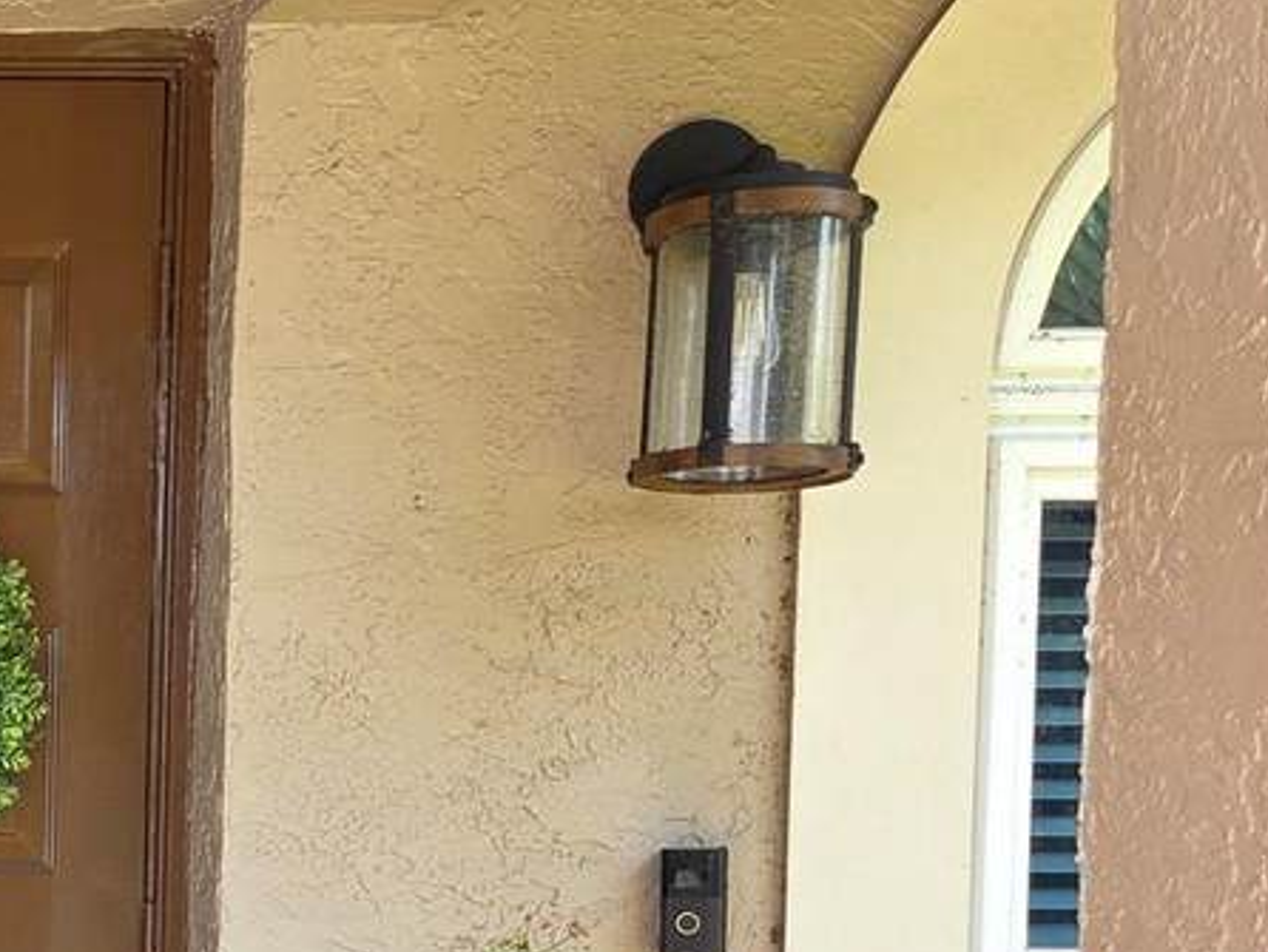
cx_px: -517
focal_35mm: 66
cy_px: 946
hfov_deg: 24.4
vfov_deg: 21.5
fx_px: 2419
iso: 32
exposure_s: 1/180
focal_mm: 5.4
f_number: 1.8
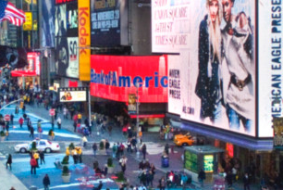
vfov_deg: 15.8
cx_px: 83
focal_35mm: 87
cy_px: 88
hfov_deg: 23.2
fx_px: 685
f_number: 4
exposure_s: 1/80
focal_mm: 17
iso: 1600
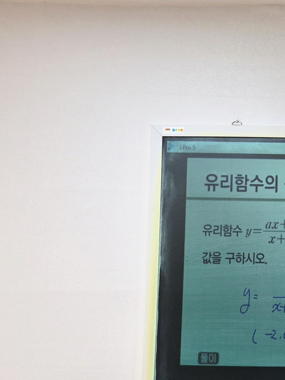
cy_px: 257
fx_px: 626
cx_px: 439
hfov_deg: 21.2
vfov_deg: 33.4
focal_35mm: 57
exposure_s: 1/120
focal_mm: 5.4
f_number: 1.8
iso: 320
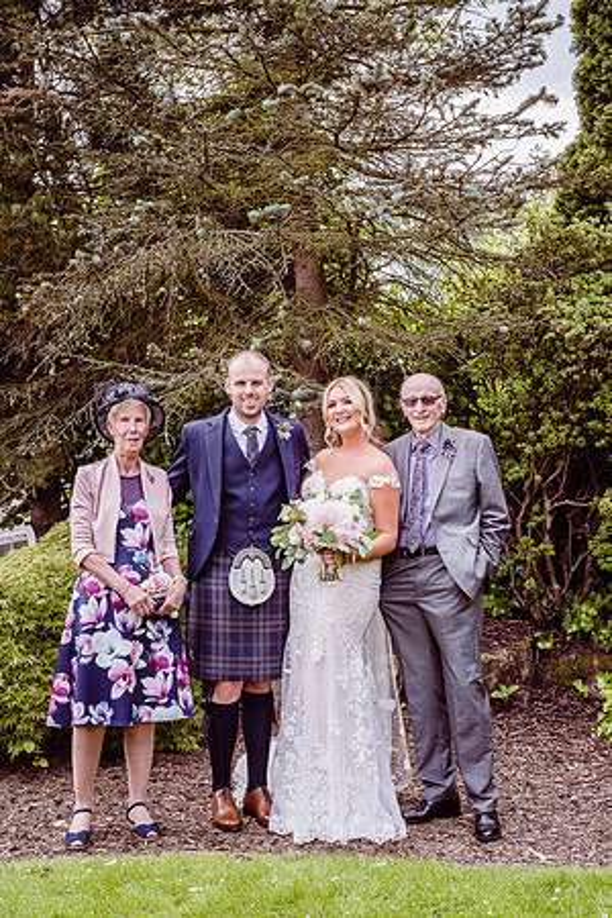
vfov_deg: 39.6
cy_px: 459
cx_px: 306
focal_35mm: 50
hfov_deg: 27.0
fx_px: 1275
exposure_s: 1/100
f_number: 8
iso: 250
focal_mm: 50
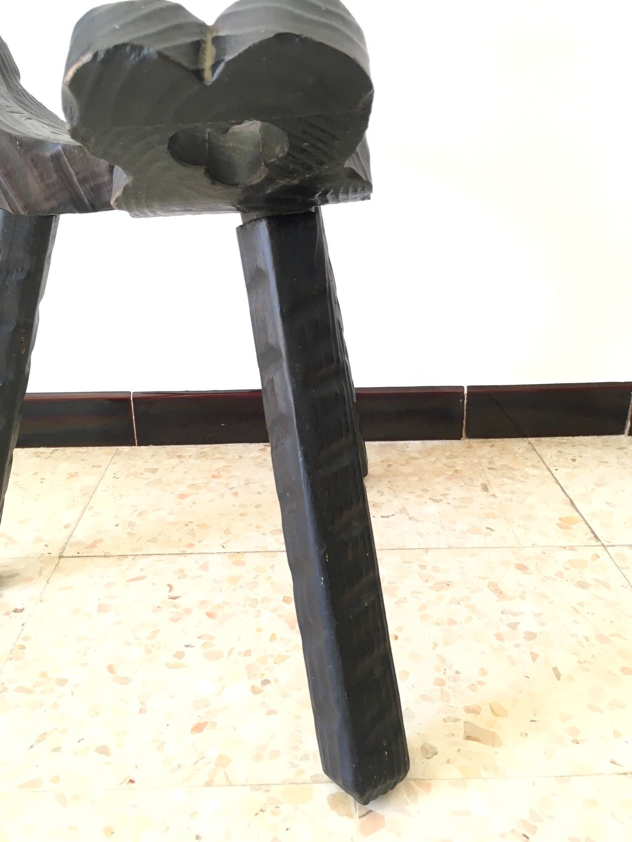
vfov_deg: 61.7
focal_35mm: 29
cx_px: 316
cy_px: 421
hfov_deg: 48.2
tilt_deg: -23.1
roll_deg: +1.6
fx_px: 706
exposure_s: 1/33
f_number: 2.2
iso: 40
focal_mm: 4.15
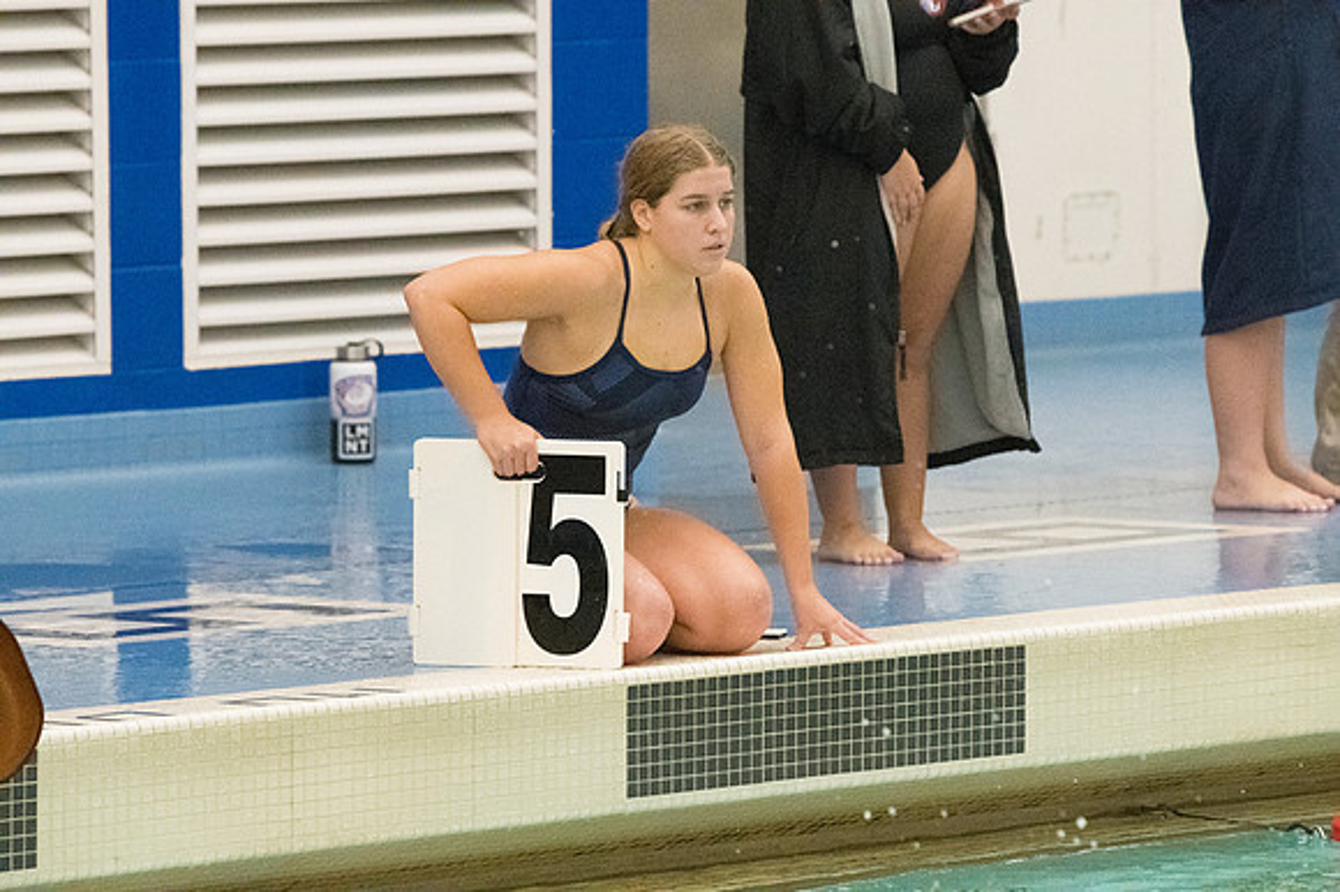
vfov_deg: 4.8
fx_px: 10602
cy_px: 446
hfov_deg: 7.2
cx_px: 670
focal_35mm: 285
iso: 8000
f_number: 4.5
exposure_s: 1/1250
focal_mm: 190
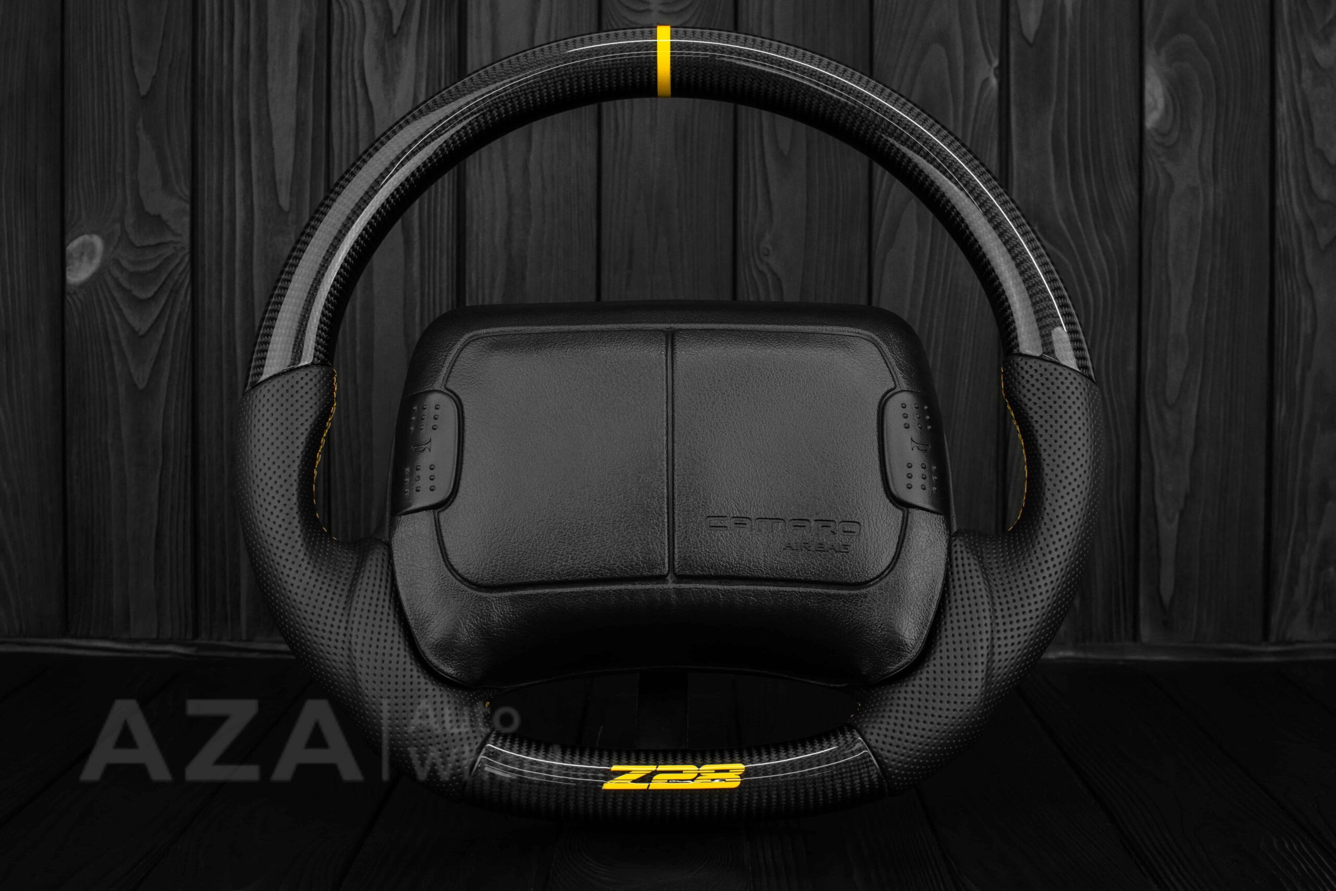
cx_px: 668
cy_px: 446
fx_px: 1948
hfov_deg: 37.8
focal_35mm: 52
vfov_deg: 25.8
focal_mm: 35
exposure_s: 1/125
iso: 500
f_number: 6.3
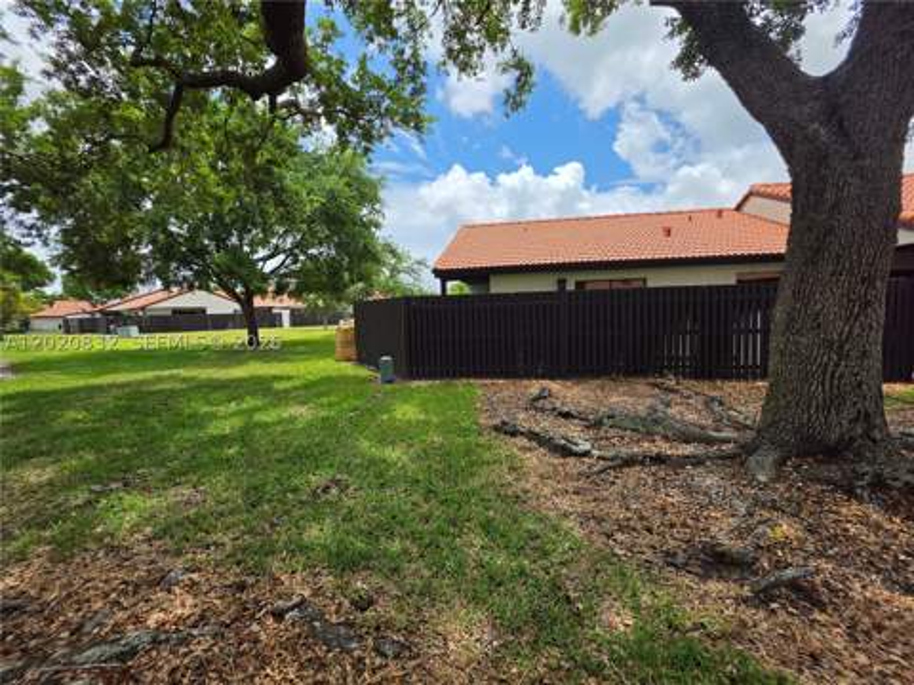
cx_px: 457
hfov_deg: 106.2
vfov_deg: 89.9
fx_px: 343
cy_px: 342
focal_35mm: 13
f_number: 1.9
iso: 32
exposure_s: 1/2302
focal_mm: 2.2
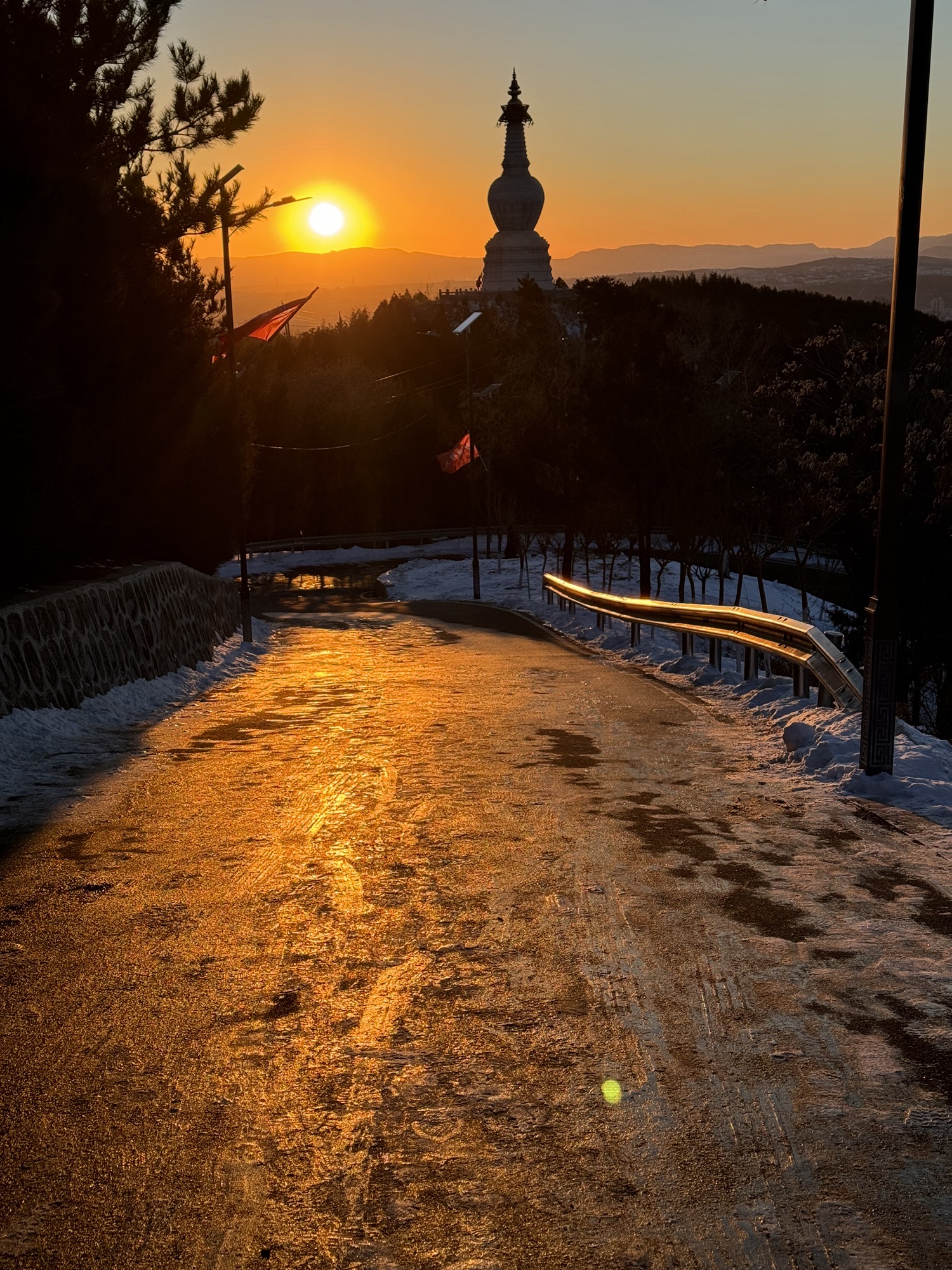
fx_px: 1760
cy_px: 635
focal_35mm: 48
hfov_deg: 30.3
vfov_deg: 39.7
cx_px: 476
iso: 64
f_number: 1.78
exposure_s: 1/2179
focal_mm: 6.76
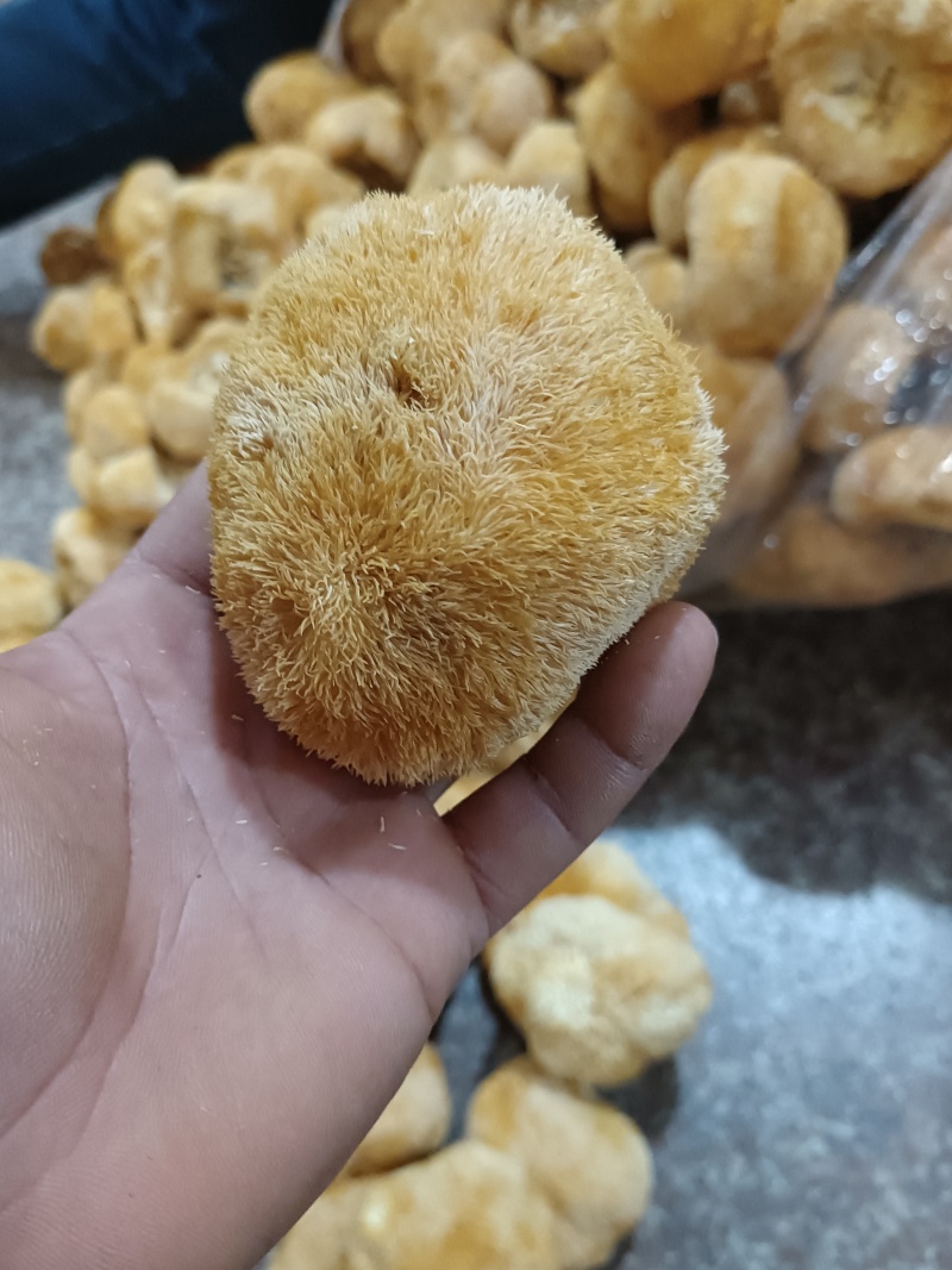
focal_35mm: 27
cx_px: 476
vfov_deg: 65.3
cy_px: 635
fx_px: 990
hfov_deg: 51.3
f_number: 1.9
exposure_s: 1/33.3
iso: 2753
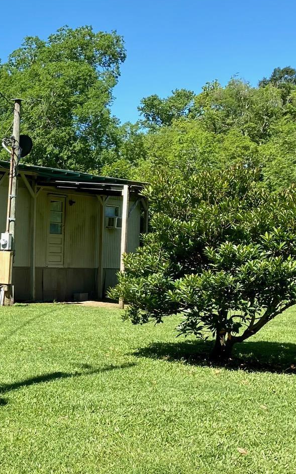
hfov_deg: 18.8
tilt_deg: -2.8
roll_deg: -2.2
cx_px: -173
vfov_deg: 34.4
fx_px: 761
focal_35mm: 59
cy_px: 293
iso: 32
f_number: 1.8
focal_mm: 4.25
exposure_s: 1/1464
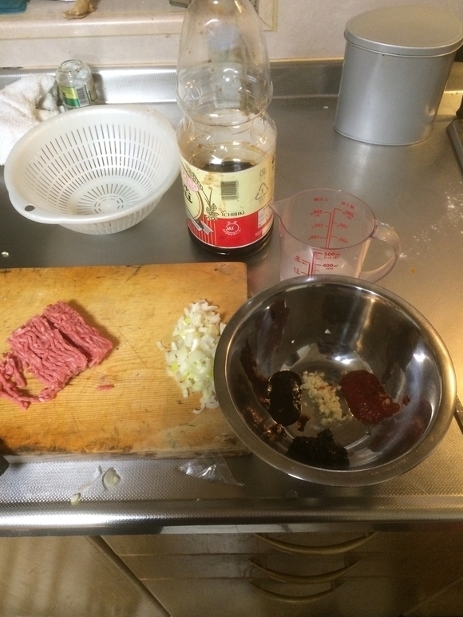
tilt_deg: -53.1
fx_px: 535
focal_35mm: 30
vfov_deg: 60.0
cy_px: 307
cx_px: 233
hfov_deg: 46.8
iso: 200
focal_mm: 4.15
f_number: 2.2
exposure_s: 1/30
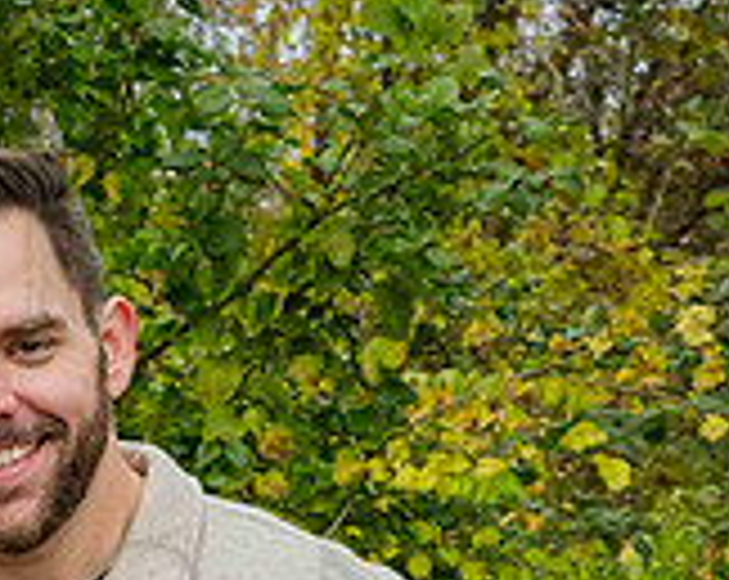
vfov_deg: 15.4
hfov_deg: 18.3
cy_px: 642
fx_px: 2089
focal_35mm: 97
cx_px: -237
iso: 400
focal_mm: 24
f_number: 5.6
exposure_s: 1/640
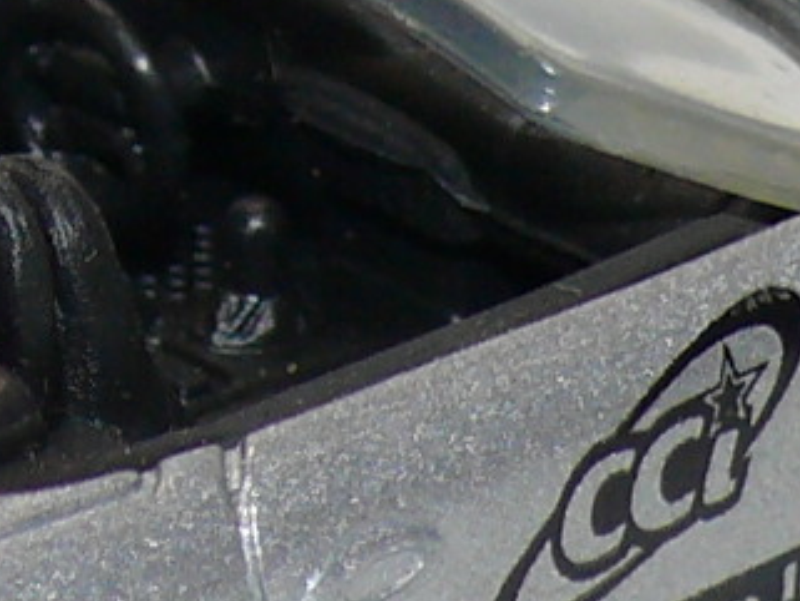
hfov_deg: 3.9
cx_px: 162
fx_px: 11745
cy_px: 282
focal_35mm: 508
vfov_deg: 2.9
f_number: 4
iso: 100
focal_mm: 13.3
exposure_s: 1/30
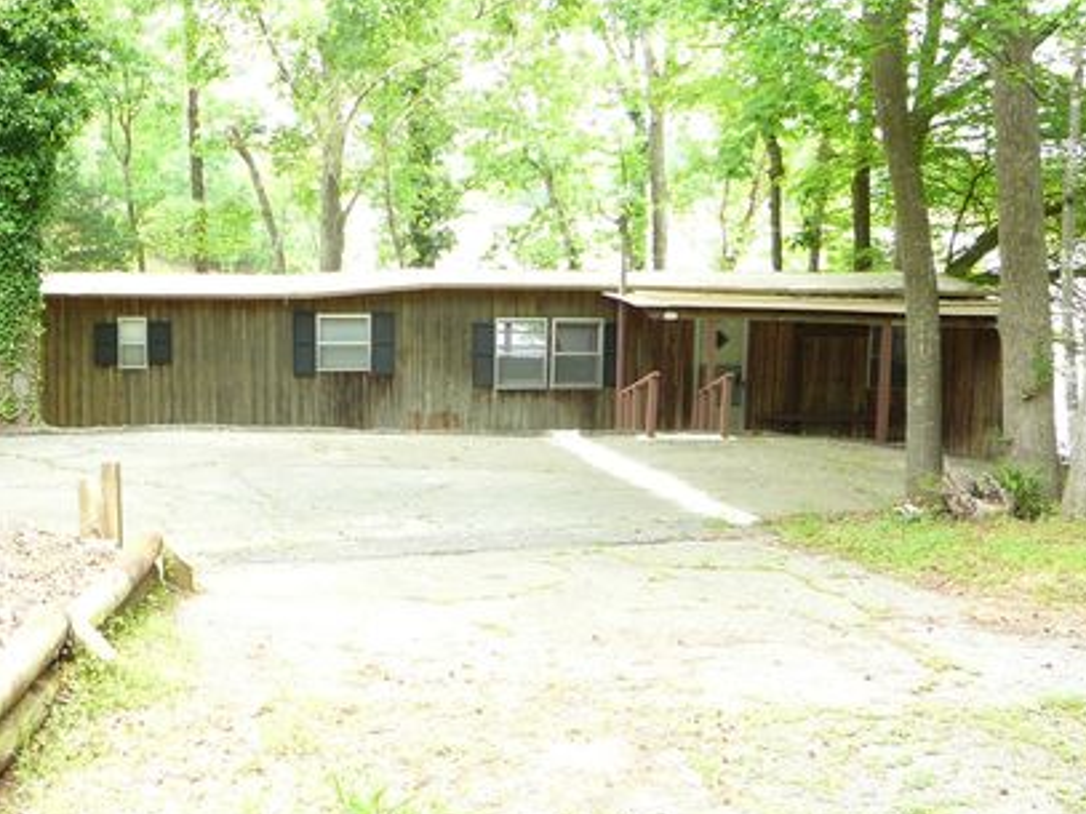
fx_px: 1349
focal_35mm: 43
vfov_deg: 33.5
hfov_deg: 43.7
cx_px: 448
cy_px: 348
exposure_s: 1/40
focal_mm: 5.2
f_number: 2.8
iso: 80
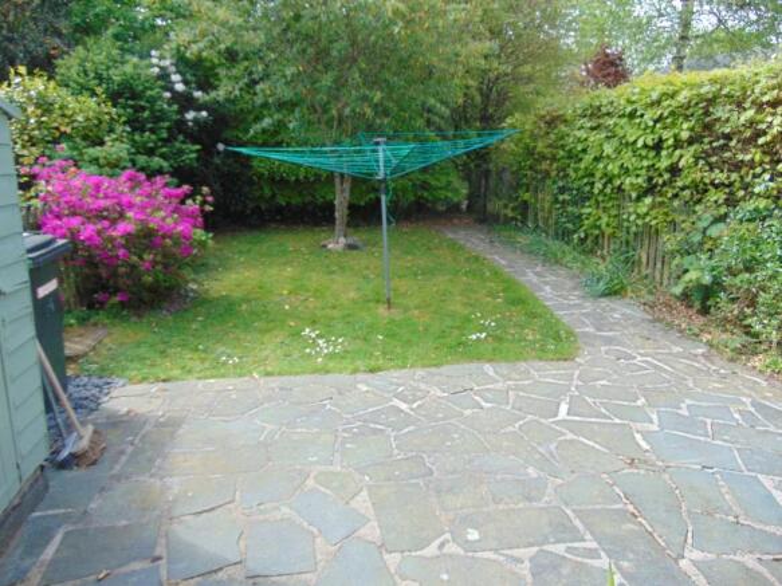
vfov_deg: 54.9
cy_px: 293
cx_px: 391
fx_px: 565
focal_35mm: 25
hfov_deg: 69.4
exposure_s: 1/320
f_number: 3
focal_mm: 4.5
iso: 80
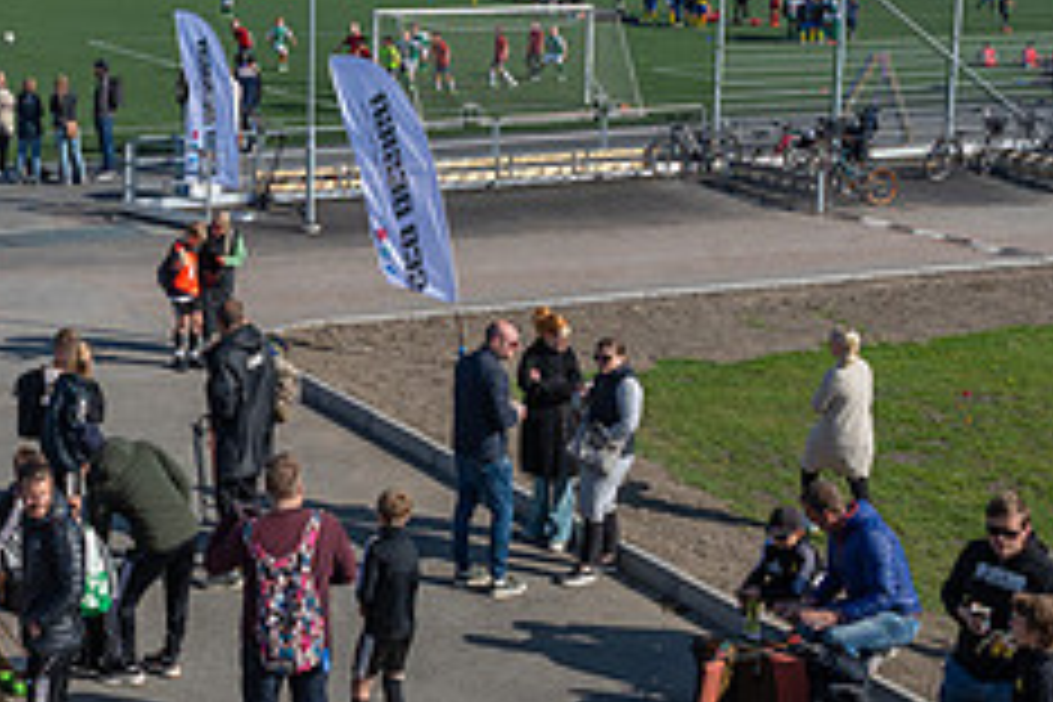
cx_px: 198
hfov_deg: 31.9
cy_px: 182
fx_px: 1784
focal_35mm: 61
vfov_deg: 22.1
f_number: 5
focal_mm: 24
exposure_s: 1/800
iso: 125
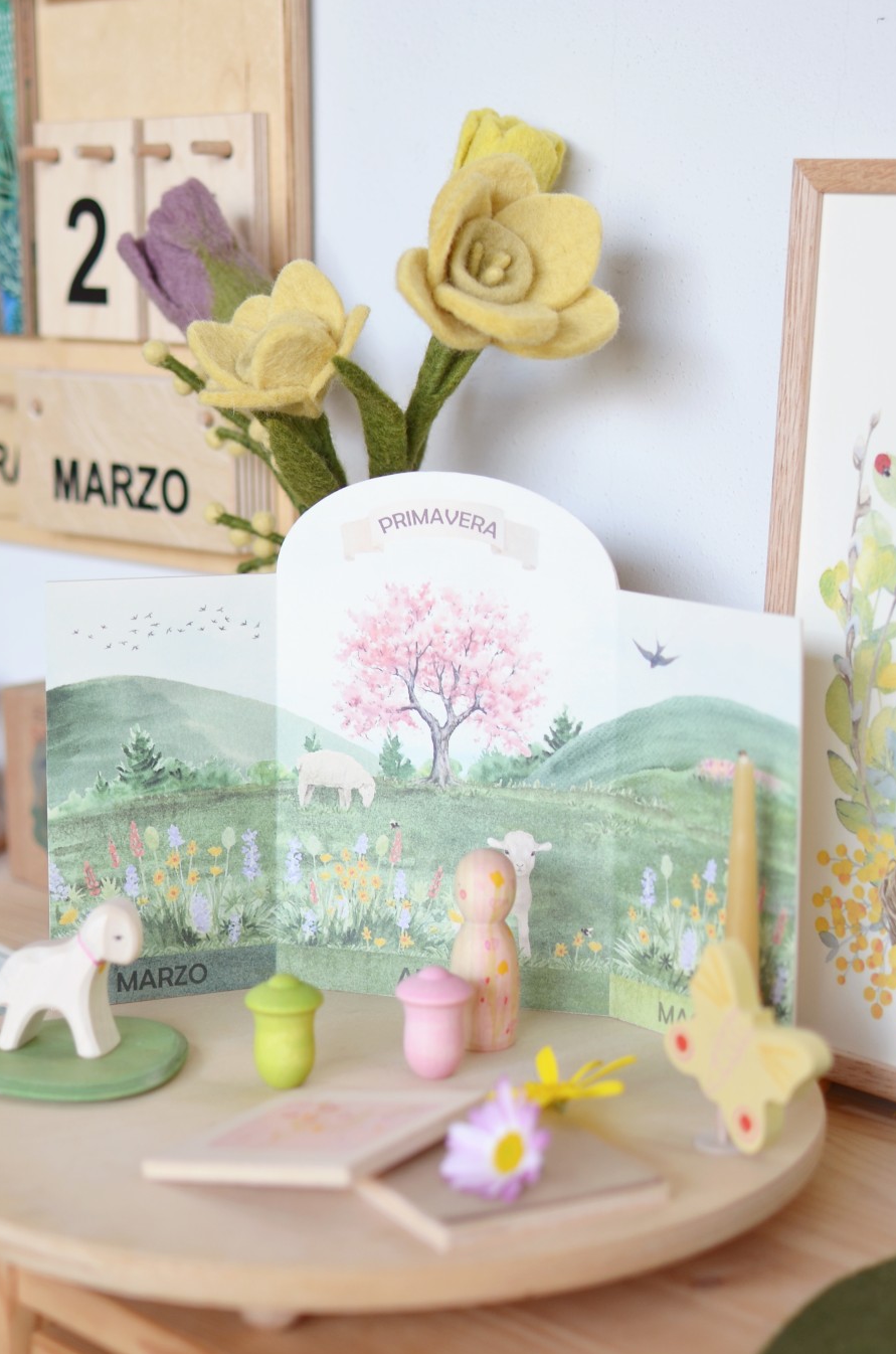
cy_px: 651
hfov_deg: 21.3
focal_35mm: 64
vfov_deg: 31.7
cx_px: 504
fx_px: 2386
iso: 140
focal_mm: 35
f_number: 1.8
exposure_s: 1/100
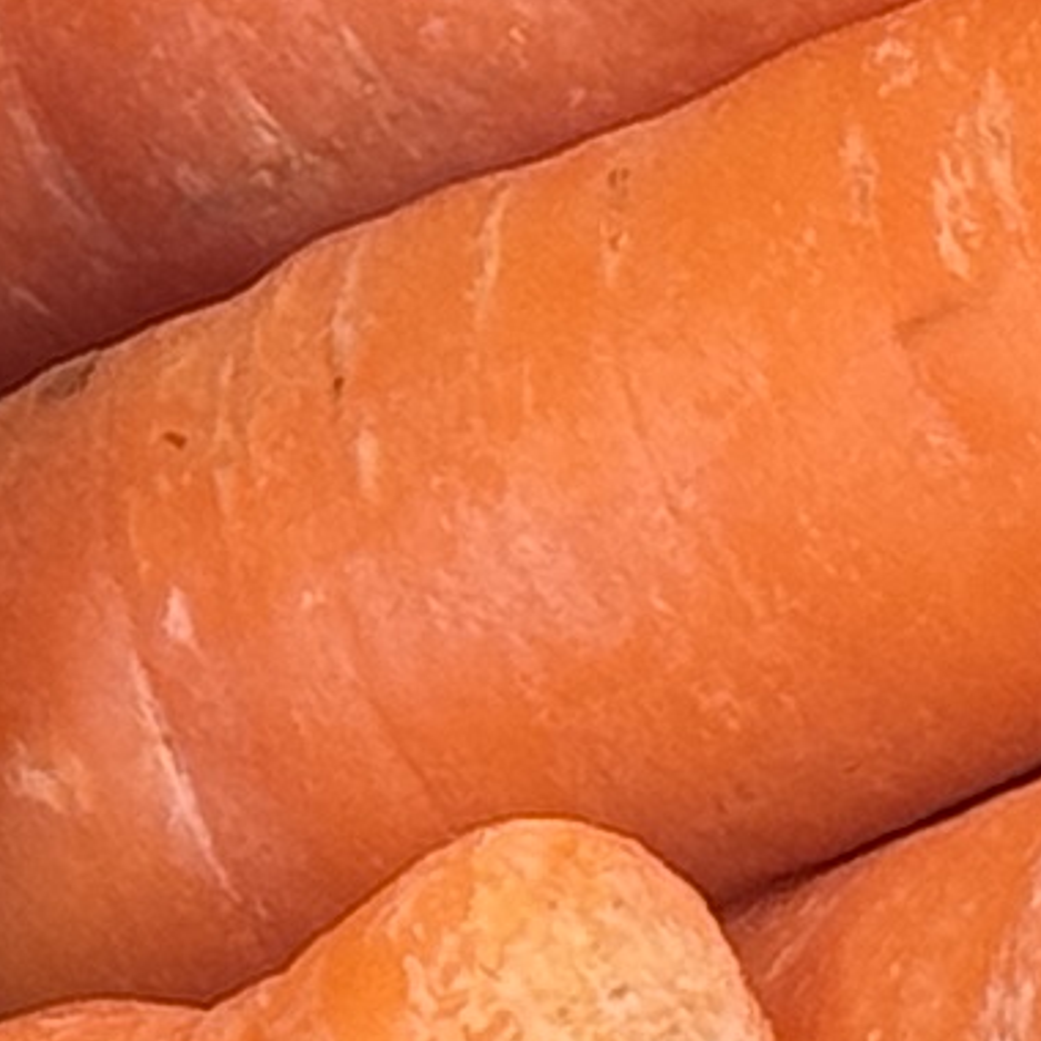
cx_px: 1627
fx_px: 15311
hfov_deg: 3.9
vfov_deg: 3.8
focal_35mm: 450
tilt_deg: -46.2
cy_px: -1312
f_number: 1.78
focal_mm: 6.76
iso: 64
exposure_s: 1/50
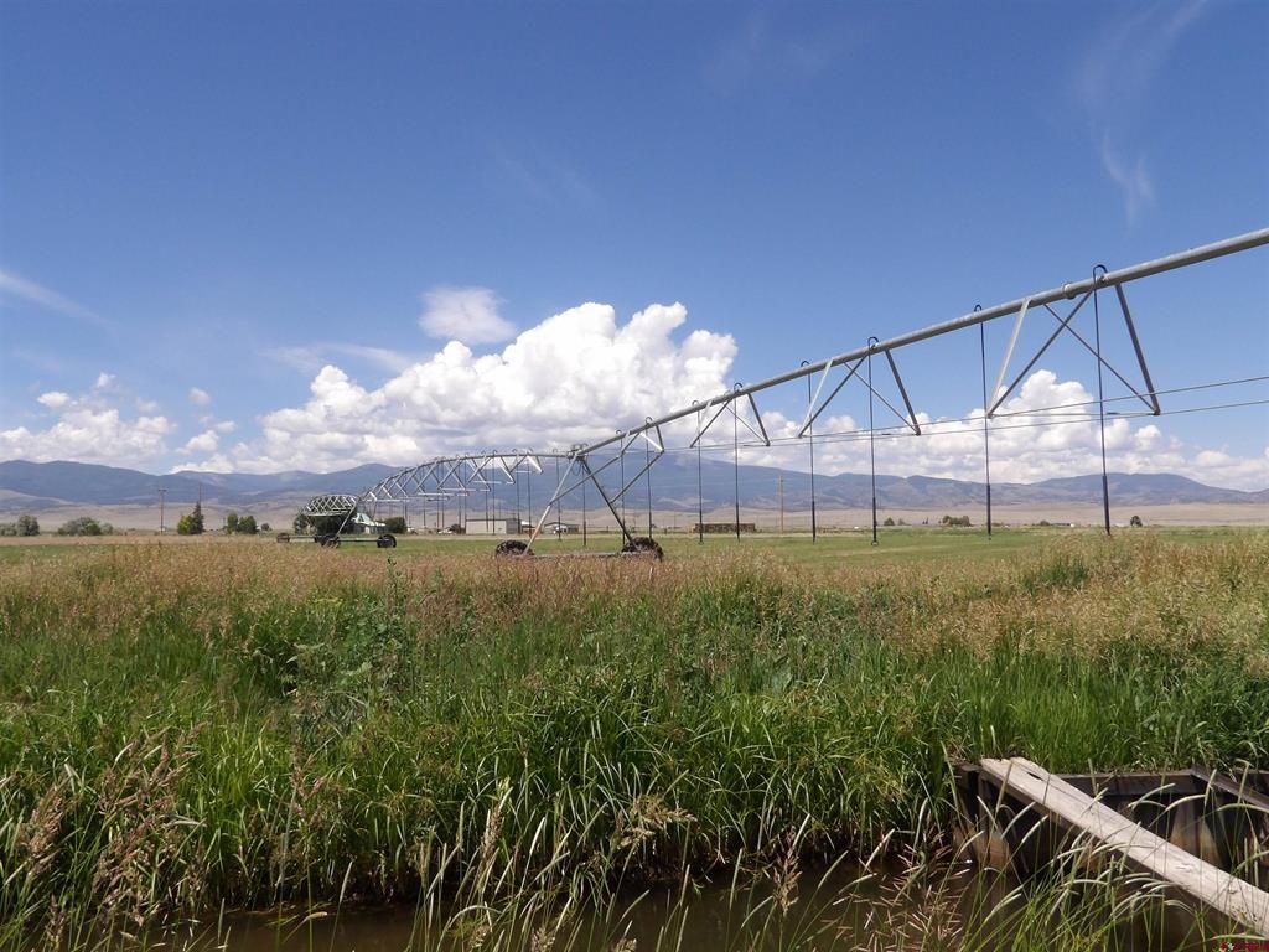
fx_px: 1210
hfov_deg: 55.4
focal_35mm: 33
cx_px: 634
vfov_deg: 42.9
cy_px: 476
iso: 100
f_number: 7.1
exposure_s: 1/338
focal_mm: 5.9
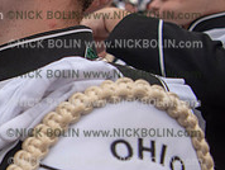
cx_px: -95
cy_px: 103
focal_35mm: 75
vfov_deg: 19.7
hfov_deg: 22.2
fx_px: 488
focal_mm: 24
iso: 250
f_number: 3.5
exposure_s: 1/1000
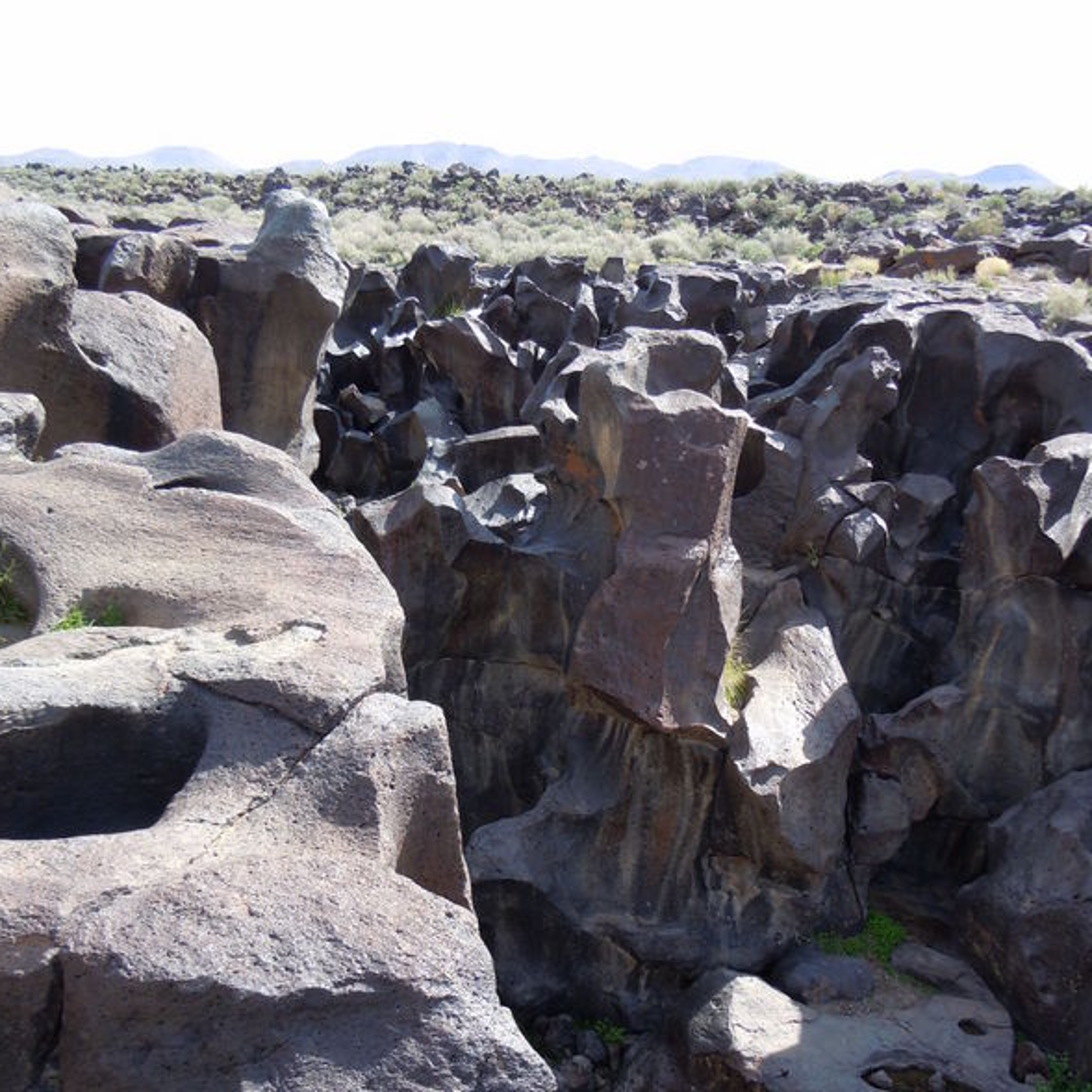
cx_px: 551
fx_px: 1285
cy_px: 619
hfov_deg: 46.0
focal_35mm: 36
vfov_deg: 45.9
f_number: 3.5
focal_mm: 5.4
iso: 100
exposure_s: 1/250
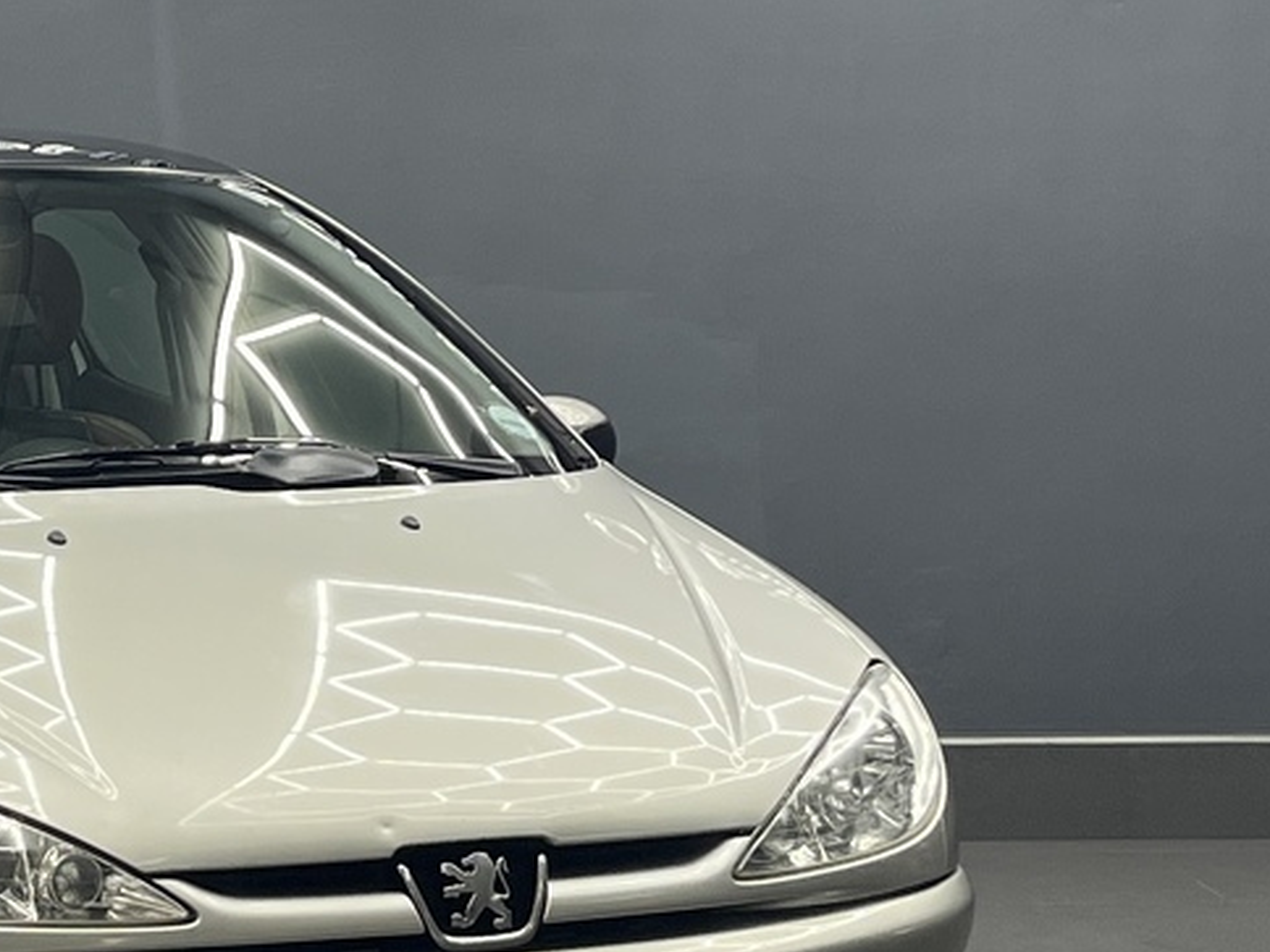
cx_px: 154
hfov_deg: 33.3
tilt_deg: -1.8
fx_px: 2018
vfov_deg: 26.6
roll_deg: +0.4
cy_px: 502
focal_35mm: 55
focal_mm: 5.1
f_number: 1.6
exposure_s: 1/100
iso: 64
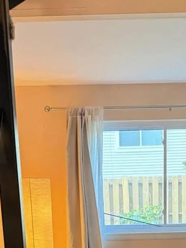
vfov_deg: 22.0
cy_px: 329
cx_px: 123
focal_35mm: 79
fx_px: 566
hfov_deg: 18.6
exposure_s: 1/60
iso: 640
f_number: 1.78
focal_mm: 6.76
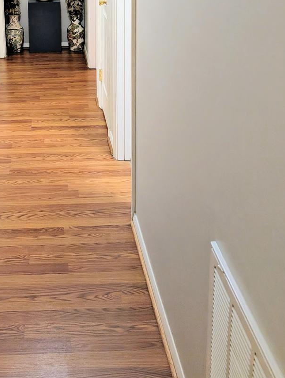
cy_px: 33
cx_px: 57
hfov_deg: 30.8
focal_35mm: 46
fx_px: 504
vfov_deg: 38.2
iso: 26
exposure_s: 1/120
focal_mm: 6.9
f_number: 1.68
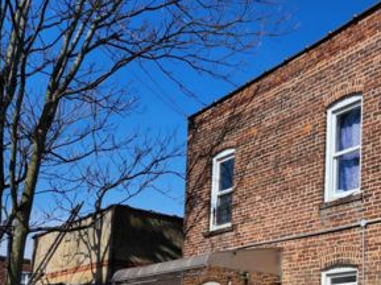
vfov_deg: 26.8
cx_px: 363
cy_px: 293
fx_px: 561
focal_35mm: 51
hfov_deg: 34.8
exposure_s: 1/3018
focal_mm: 5.4
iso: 20
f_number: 1.8
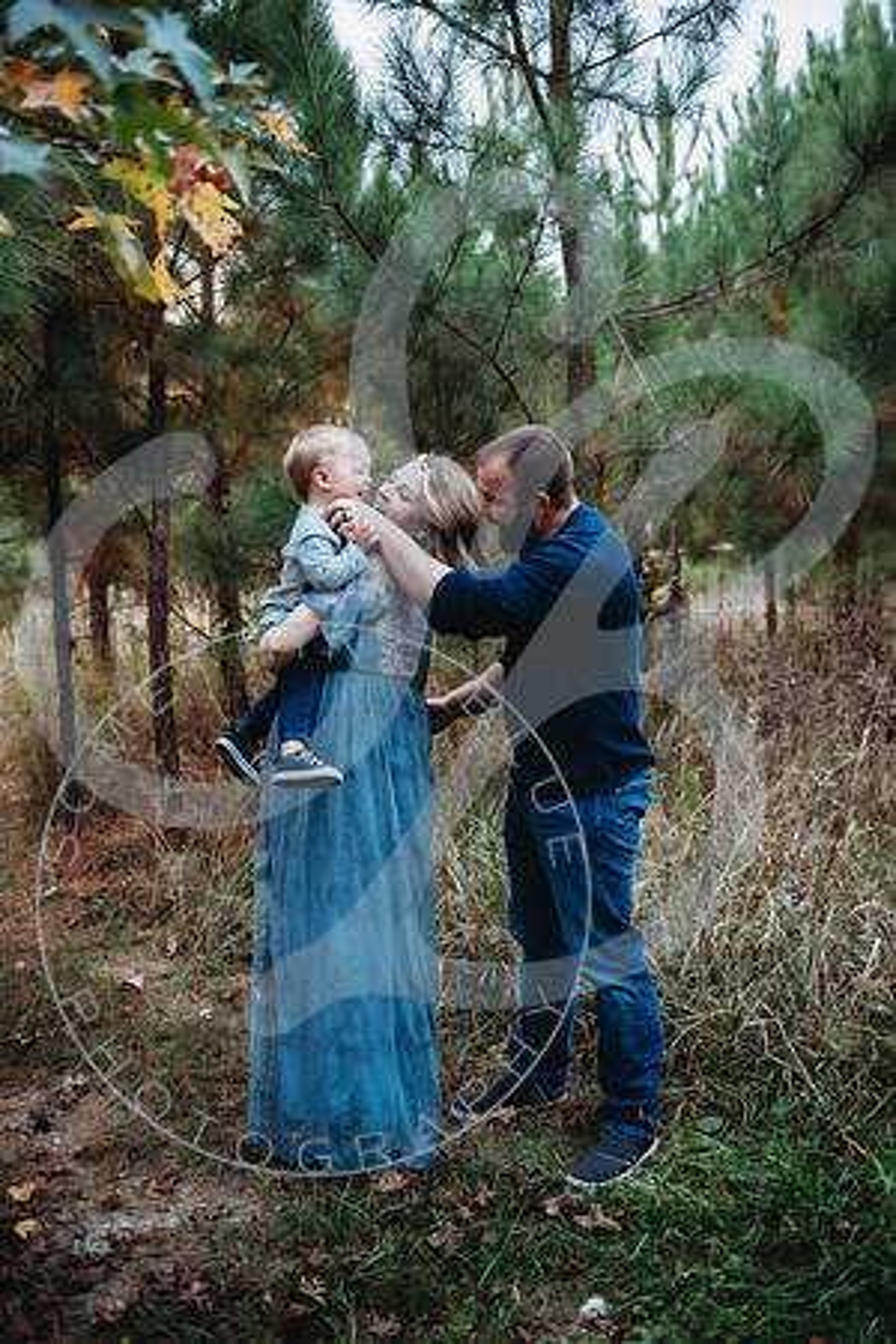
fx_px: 1195
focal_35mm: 32
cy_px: 672
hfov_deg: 41.1
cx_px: 448
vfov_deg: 58.7
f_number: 2.8
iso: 400
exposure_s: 1/250
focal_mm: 32
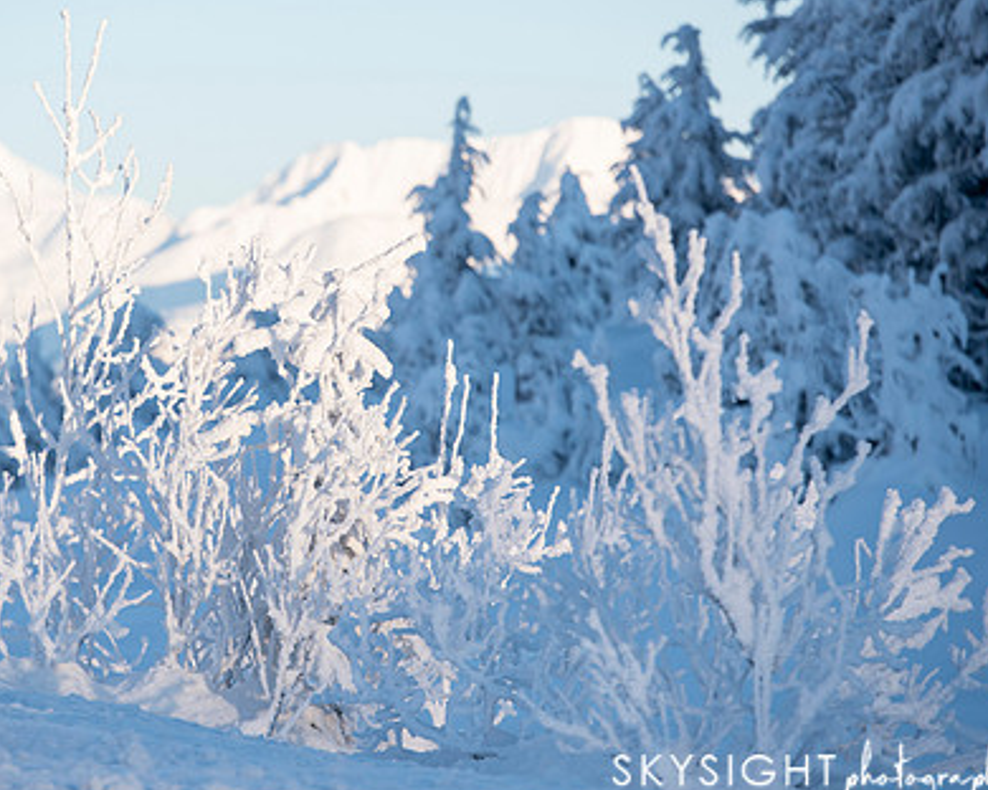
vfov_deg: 6.0
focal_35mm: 258
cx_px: 322
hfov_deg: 7.5
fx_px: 7544
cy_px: 343
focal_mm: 185
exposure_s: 1/1000
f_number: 4
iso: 250
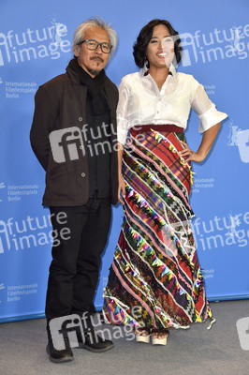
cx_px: 124
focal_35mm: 72
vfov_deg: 28.1
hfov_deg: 18.9
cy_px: 188
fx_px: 748
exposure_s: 1/125
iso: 640
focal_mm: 72
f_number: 5.6
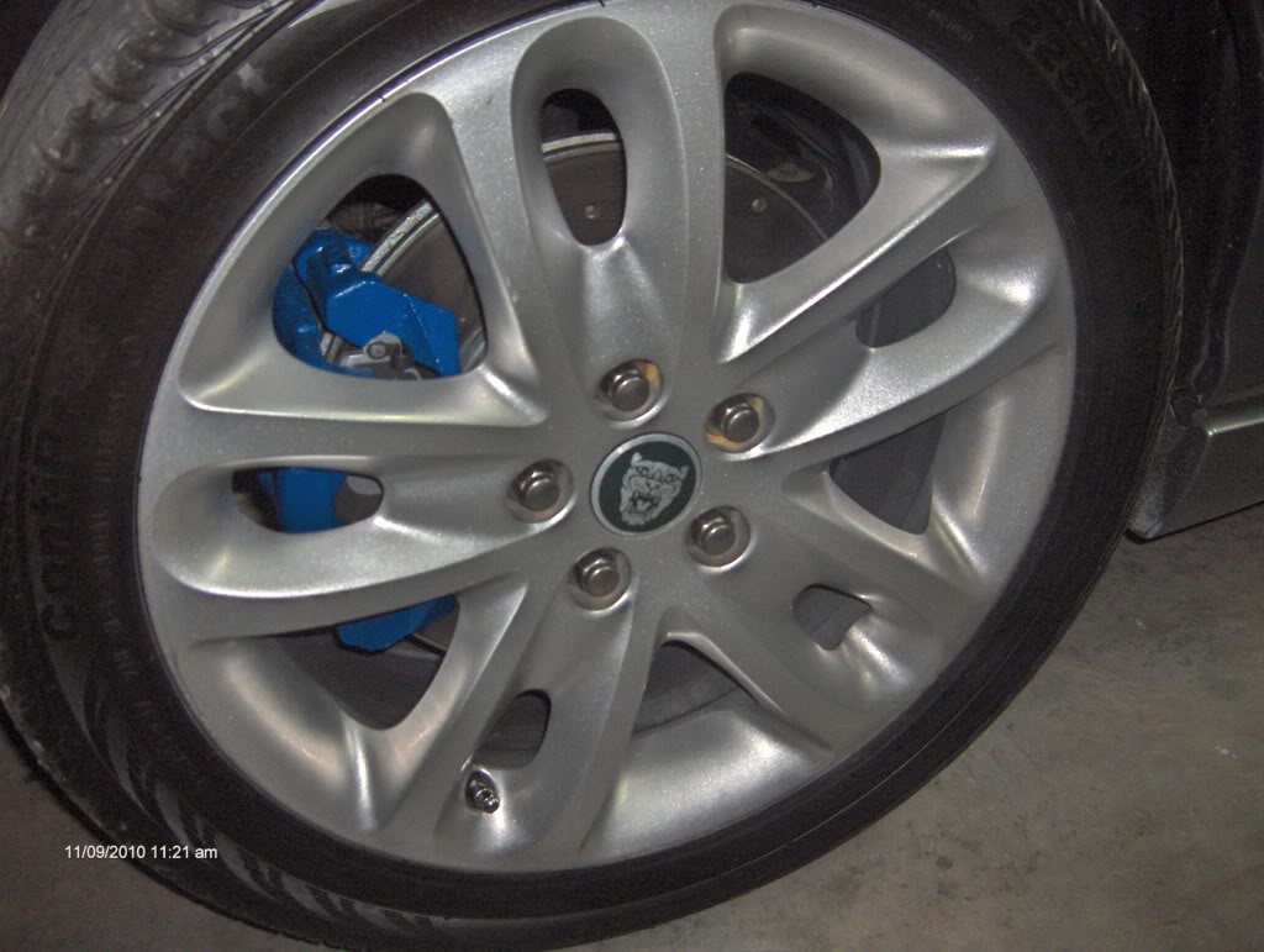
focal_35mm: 39
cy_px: 476
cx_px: 632
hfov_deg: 47.8
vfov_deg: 36.9
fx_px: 1426
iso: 100
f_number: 2.8
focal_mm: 8
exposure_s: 1/60
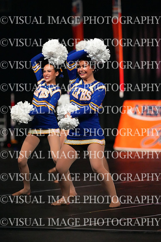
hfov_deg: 4.6
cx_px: 80
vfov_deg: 6.9
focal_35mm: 300
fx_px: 2011
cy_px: 121
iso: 16000
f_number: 3.5
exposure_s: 1/1250
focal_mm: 300
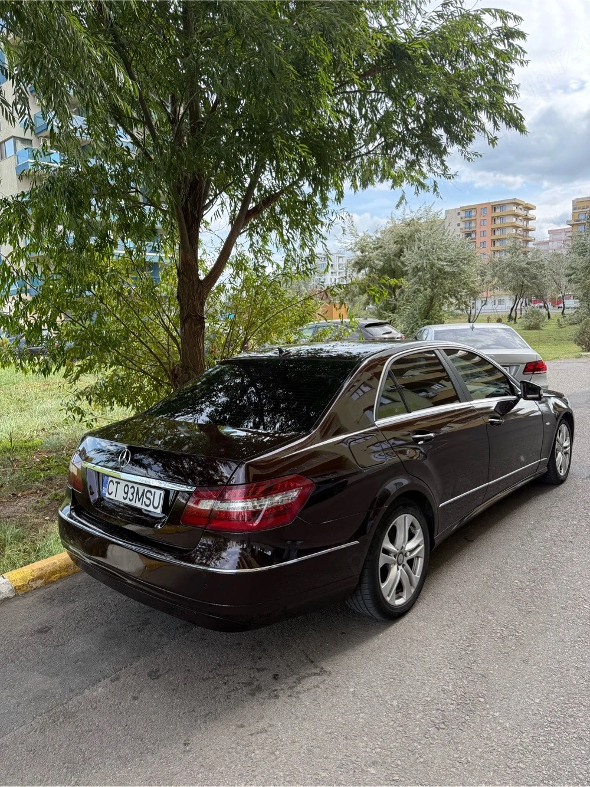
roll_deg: +1.8
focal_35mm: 24
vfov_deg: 71.6
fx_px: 546
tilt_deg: -9.0
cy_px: 394
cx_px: 295
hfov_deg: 56.8
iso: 100
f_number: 1.78
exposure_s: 1/1075
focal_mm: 6.76
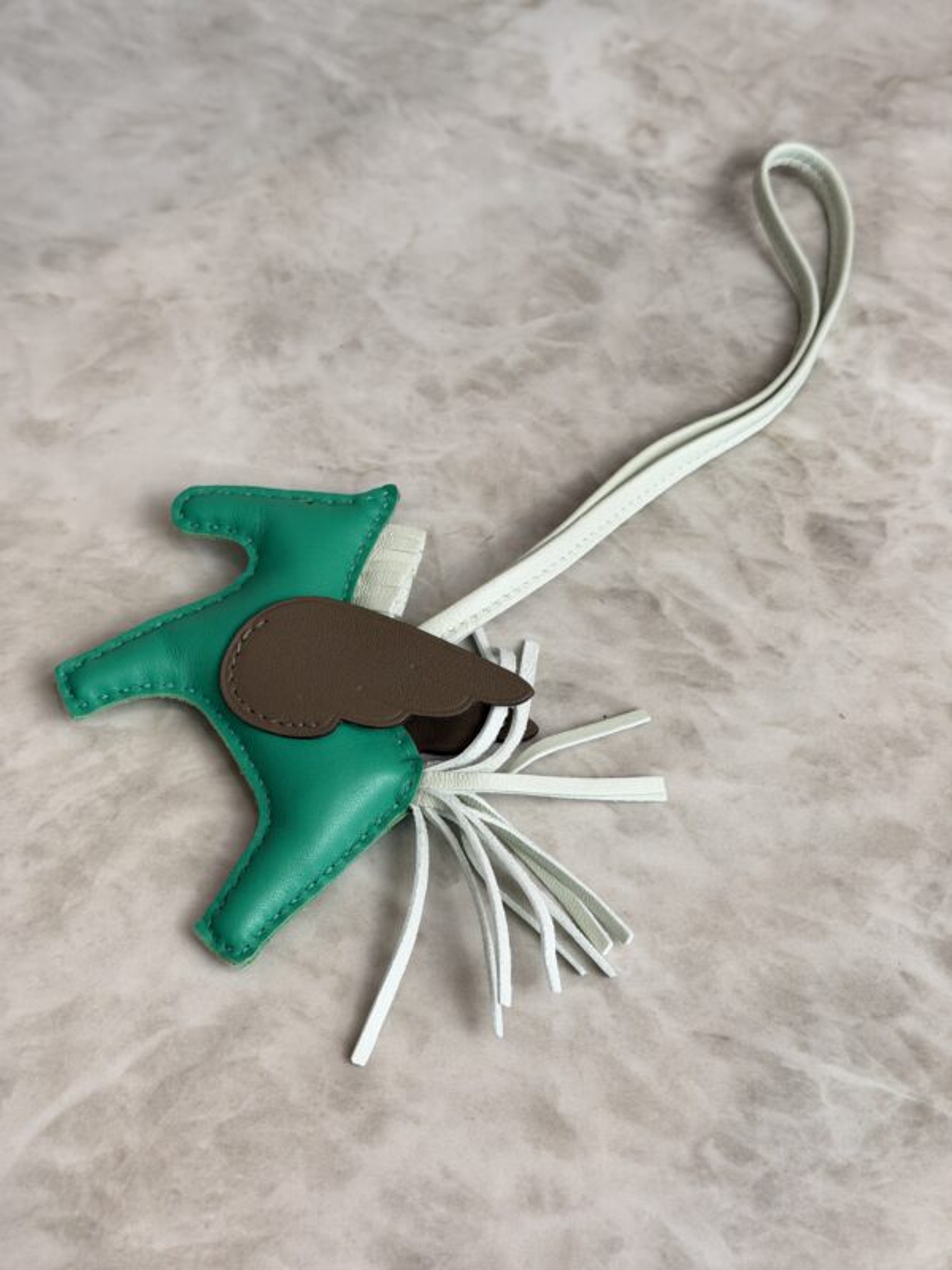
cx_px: 476
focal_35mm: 48
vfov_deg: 39.7
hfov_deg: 30.3
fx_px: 1760
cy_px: 635
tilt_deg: -58.3
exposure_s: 1/120
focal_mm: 6.76
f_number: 1.78
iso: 50
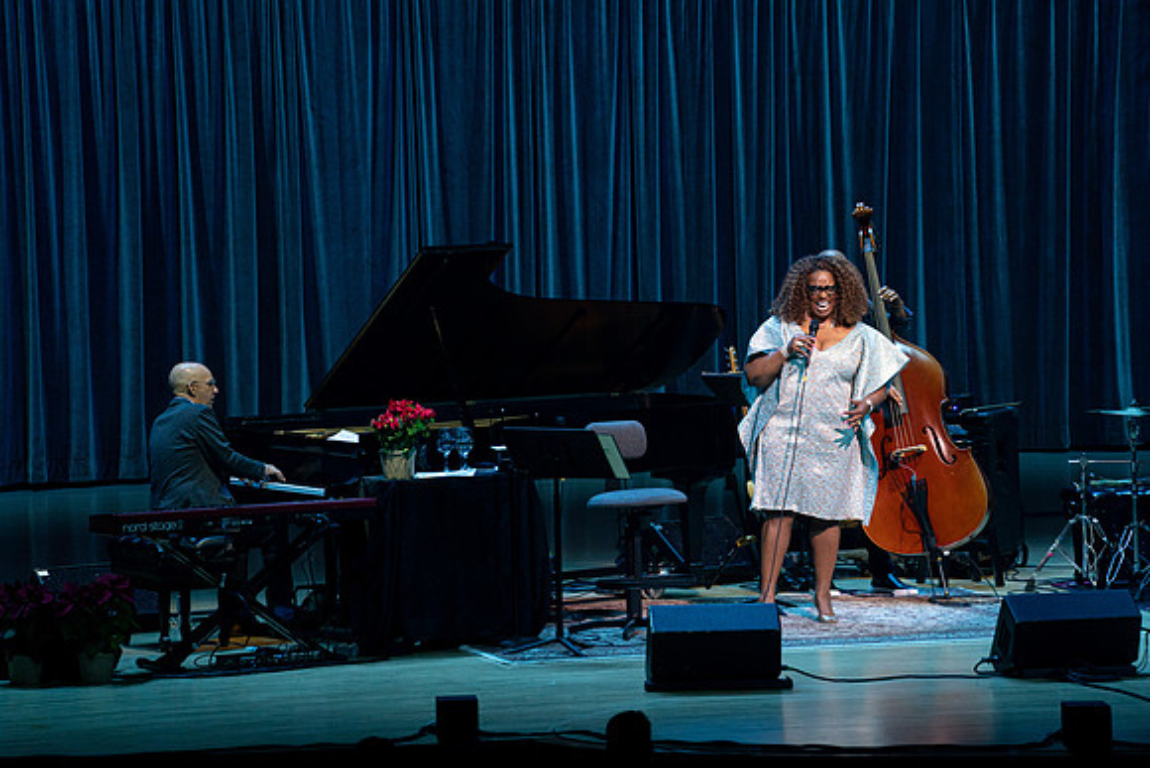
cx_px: 575
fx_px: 6390
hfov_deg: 10.3
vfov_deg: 6.9
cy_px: 384
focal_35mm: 200
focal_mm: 200
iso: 2500
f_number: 6.3
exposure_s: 1/250
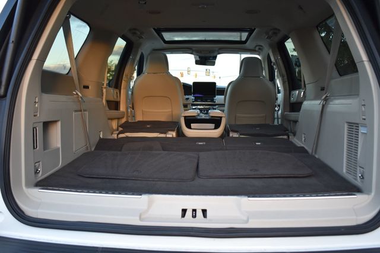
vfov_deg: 35.5
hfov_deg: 51.3
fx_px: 396
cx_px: 190
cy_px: 126
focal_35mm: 38
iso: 400
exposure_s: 1/60
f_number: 4
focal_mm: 25
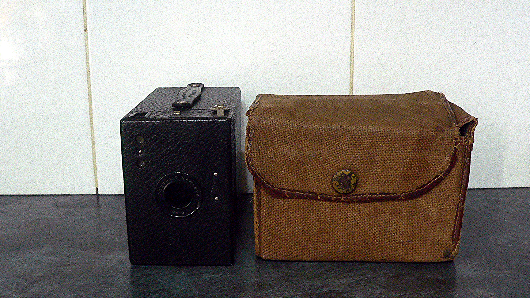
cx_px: 267
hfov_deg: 50.5
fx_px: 562
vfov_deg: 29.7
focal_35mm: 40
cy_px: 134
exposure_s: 1/40
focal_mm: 6
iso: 400
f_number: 2.8
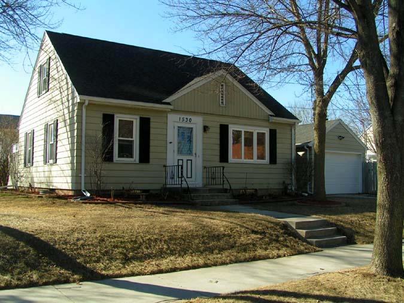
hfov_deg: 49.0
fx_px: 443
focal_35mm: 38
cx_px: 202
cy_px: 152
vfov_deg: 37.7
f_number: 5.6
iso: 50
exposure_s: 1/200
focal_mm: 5.8
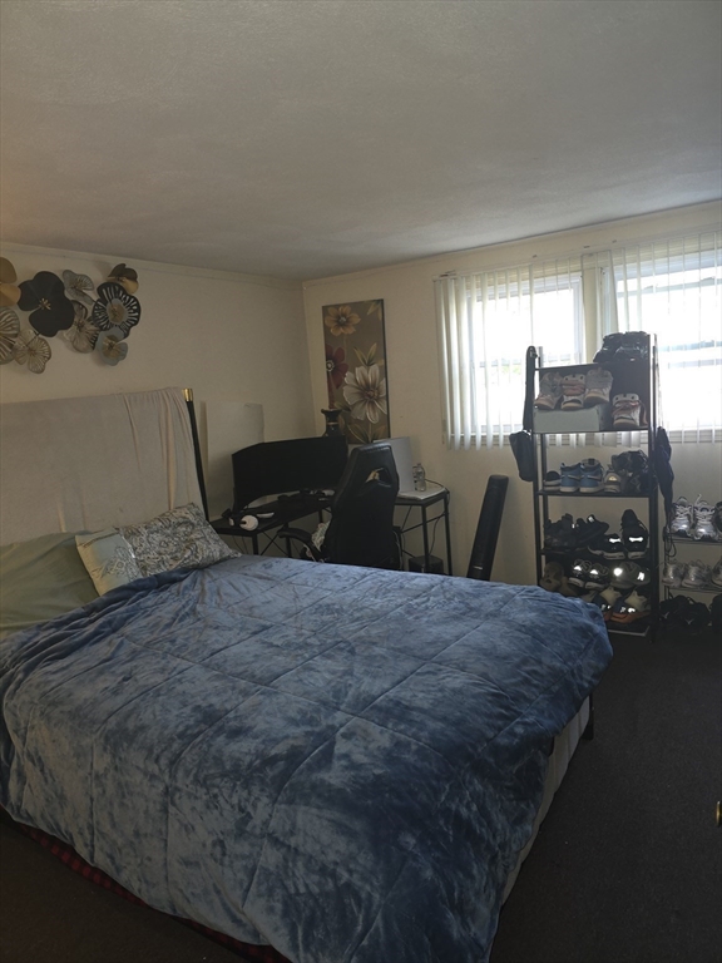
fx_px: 640
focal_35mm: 23
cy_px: 482
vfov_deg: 73.9
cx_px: 361
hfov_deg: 58.9
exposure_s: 1/20
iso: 125
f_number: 1.7
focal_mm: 6.3
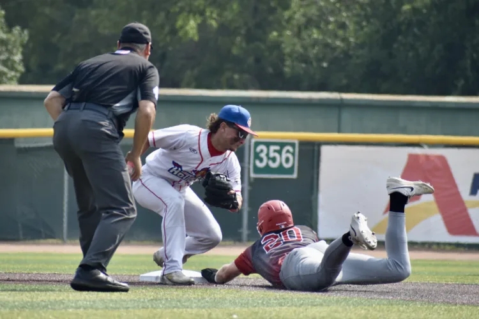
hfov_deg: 5.1
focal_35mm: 405
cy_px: 160
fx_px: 5388
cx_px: 240
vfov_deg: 3.4
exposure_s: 1/1000
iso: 400
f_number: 6
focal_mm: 270
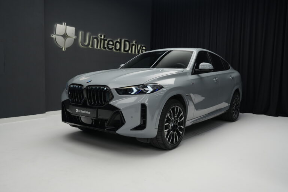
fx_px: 248
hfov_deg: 60.3
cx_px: 144
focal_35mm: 31
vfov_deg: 42.3
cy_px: 96
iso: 500
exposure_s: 1/40
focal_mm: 31
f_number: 4
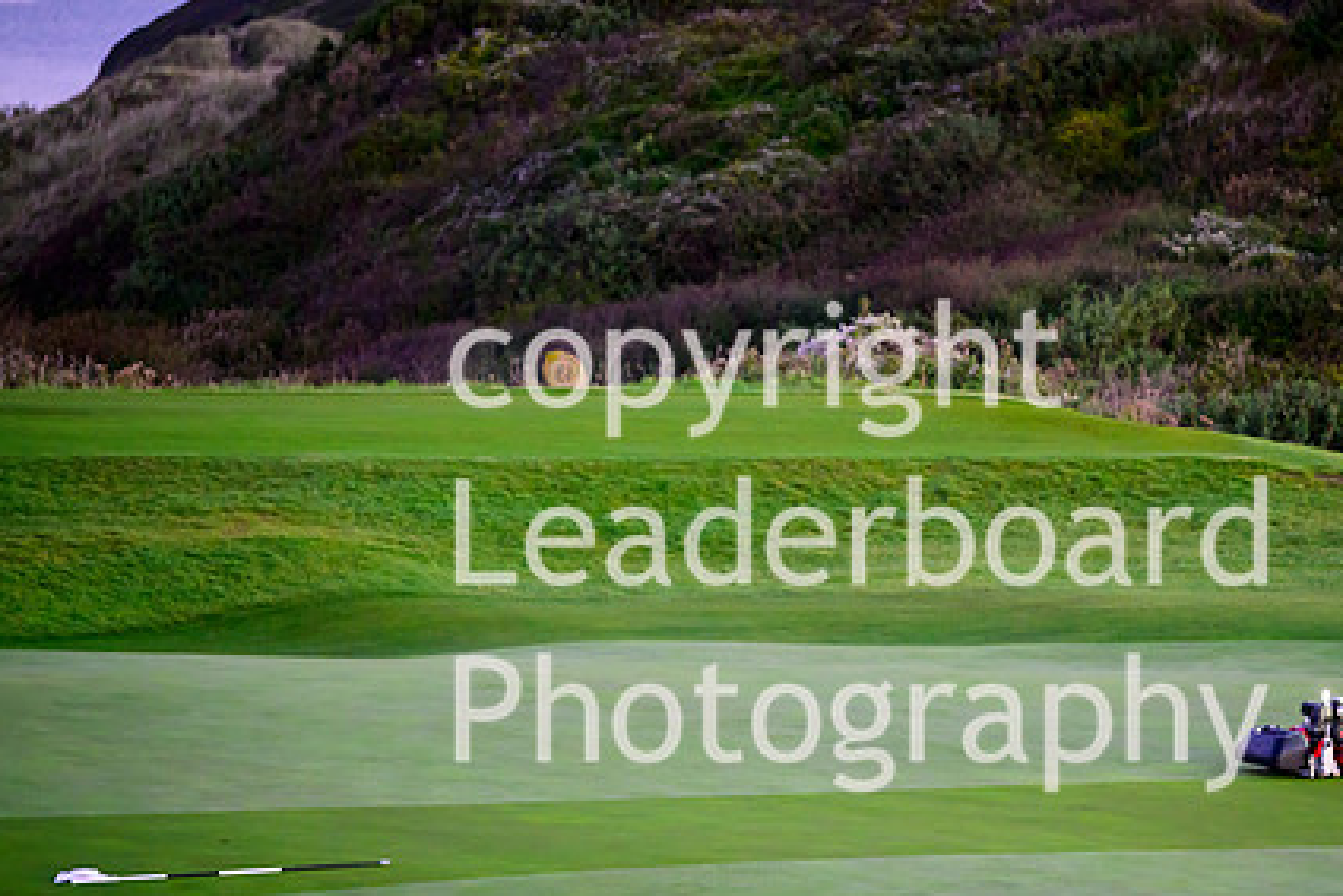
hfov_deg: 9.4
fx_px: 8172
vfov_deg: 6.3
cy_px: 562
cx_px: 865
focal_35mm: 219
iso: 2000
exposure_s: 1/320
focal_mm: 160
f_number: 2.8
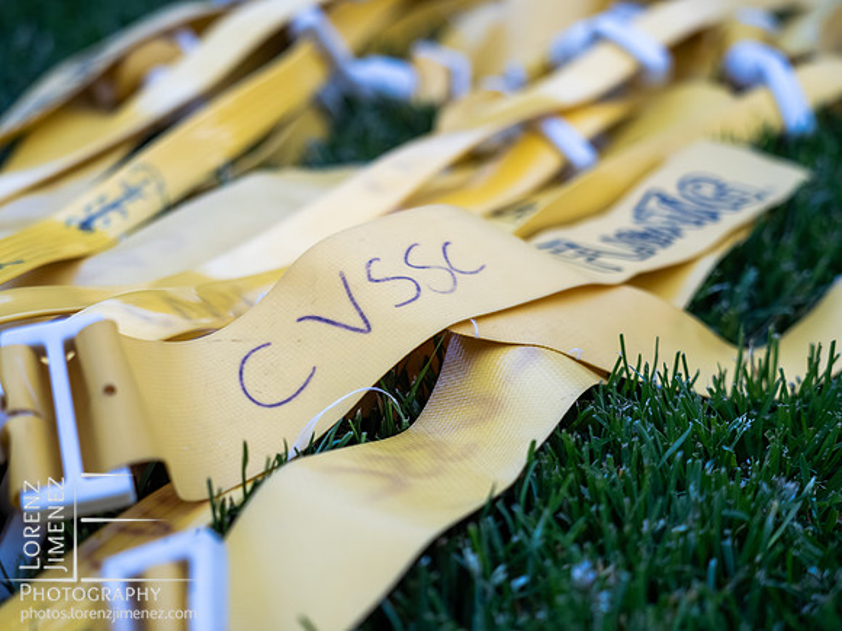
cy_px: 316
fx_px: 1946
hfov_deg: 24.4
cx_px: 421
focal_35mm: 80
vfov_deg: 18.4
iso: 500
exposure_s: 1/200
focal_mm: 40
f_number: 2.8
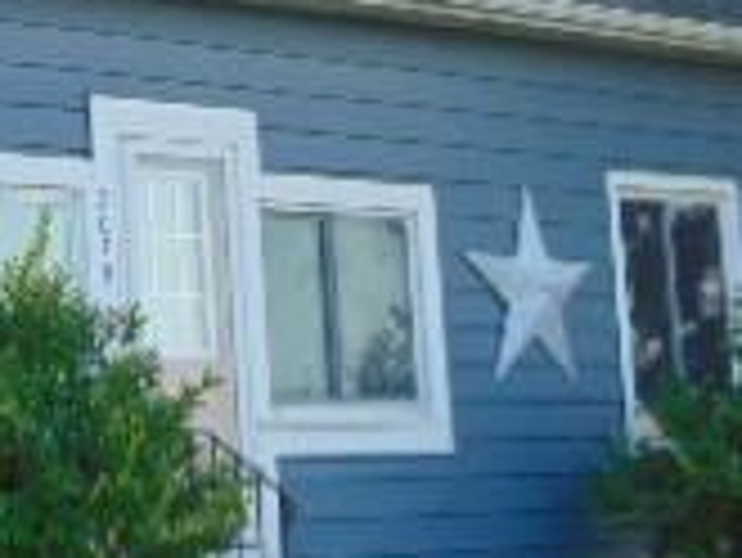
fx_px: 2917
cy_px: 112
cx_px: -13
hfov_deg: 14.3
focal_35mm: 136
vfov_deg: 10.9
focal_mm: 6.3
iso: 80
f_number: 3.2
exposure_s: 1/250
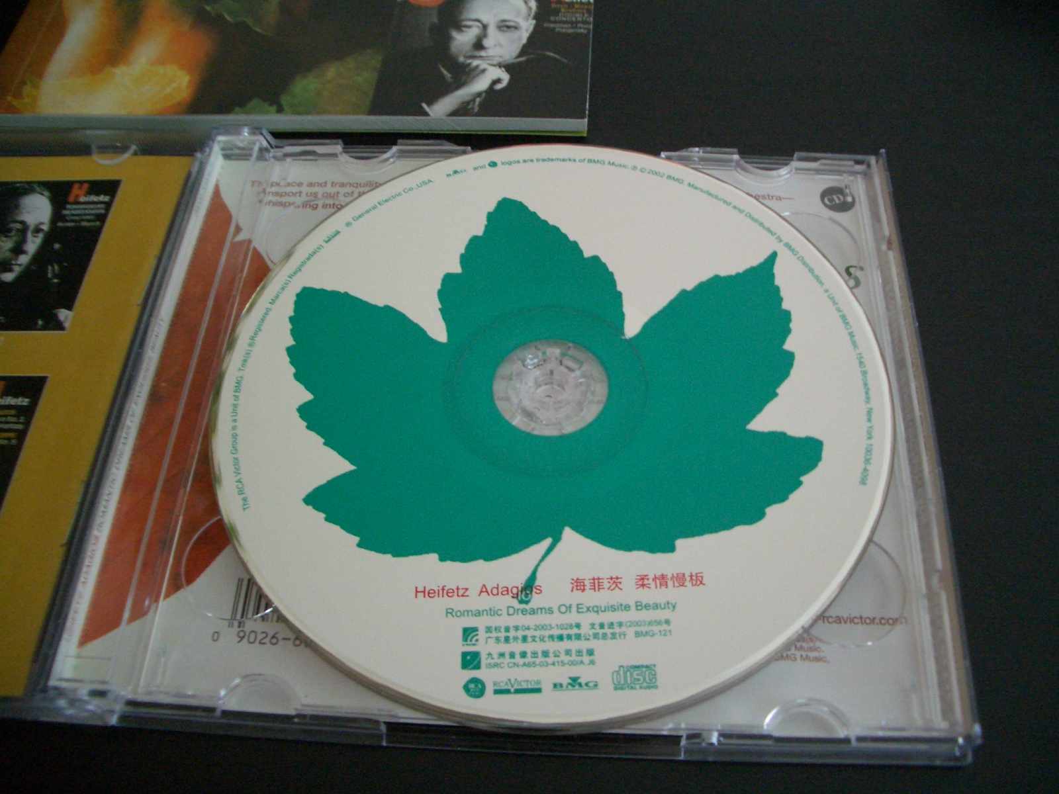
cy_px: 397
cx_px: 530
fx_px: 1071
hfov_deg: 52.6
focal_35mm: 35
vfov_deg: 40.7
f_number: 2.6
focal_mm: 5.8
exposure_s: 1/20
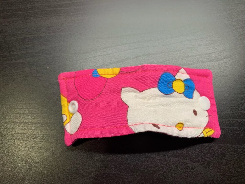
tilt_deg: -75.0
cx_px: 122
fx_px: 184
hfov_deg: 67.3
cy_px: 92
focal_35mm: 26
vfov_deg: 53.1
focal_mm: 4.25
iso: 100
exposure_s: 1/85
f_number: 1.8
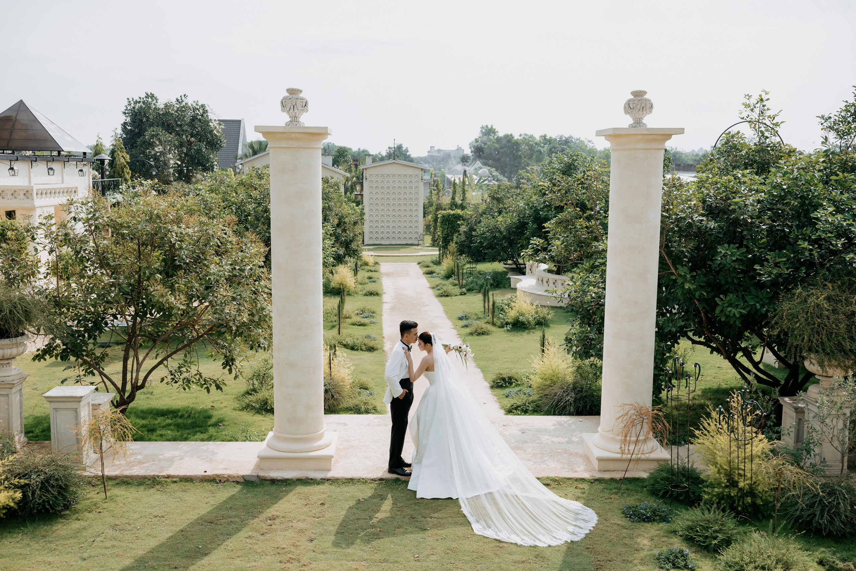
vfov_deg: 38.9
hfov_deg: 55.8
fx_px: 808
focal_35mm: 34
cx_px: 428
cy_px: 286
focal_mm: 34
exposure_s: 1/1250
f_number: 5
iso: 200
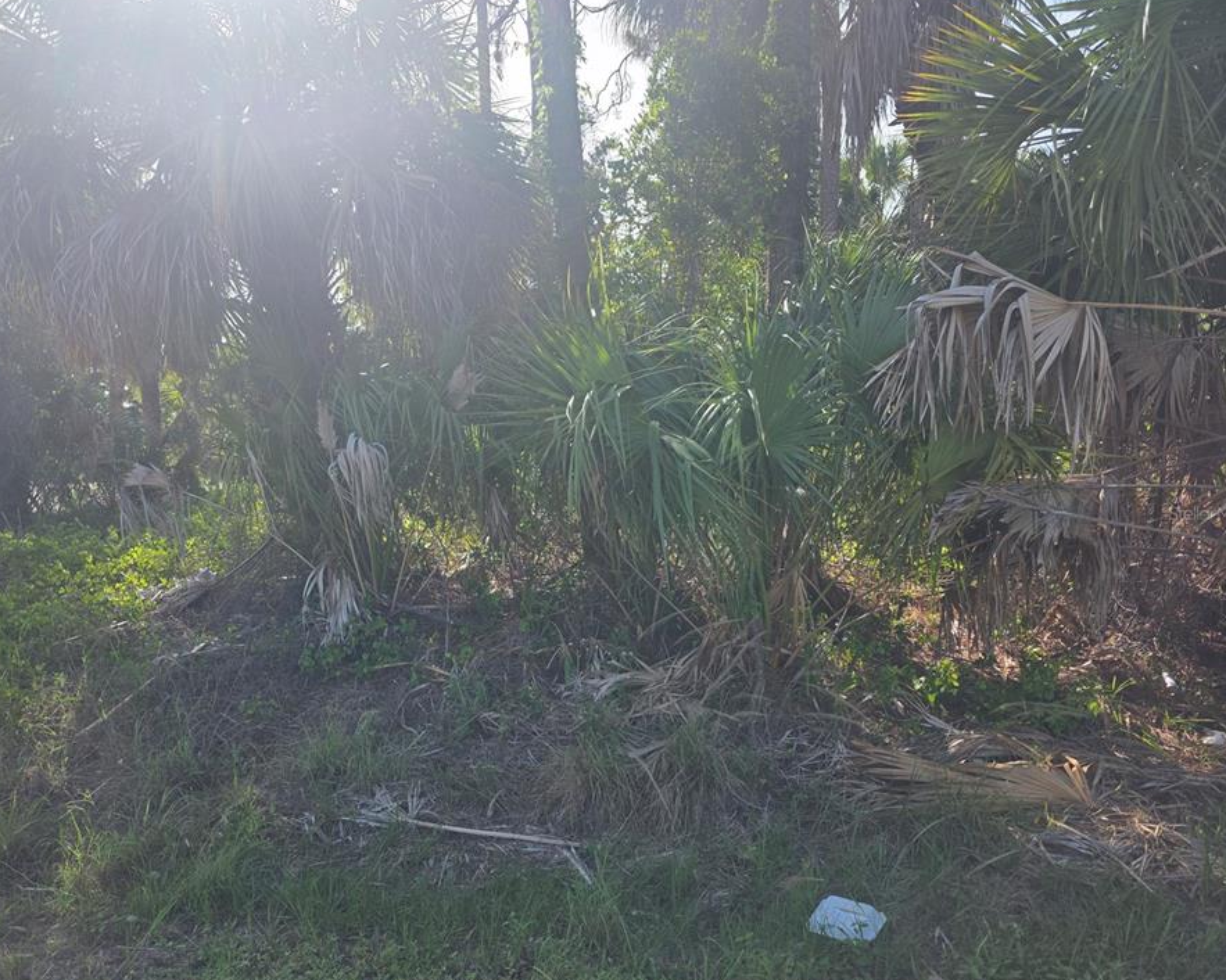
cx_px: 542
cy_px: 513
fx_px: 943
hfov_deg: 65.8
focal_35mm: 26
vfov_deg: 54.9
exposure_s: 1/3126
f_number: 1.7
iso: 80
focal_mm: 6.3
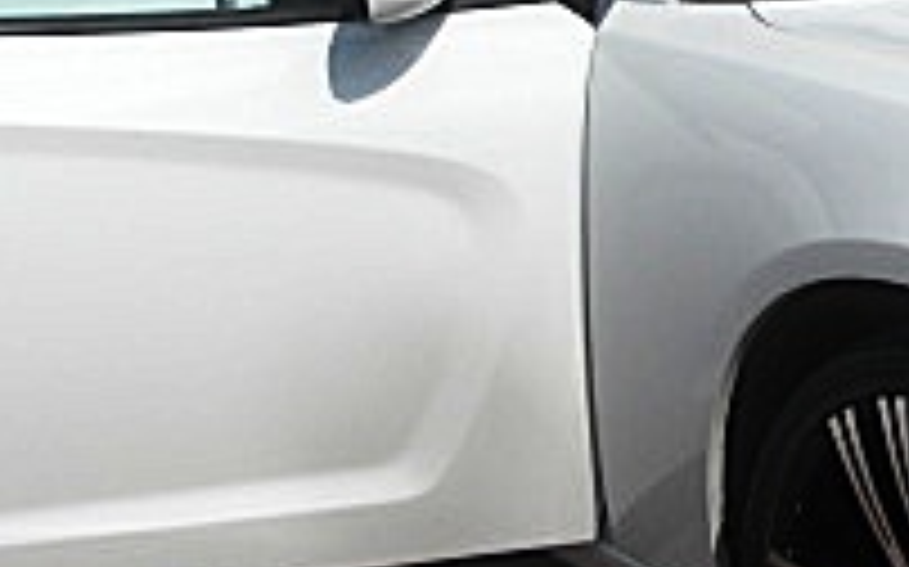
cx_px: 855
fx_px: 2996
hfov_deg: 17.0
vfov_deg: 10.8
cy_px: 198
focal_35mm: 121
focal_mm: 6.3
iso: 50
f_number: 7.9
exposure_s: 1/250
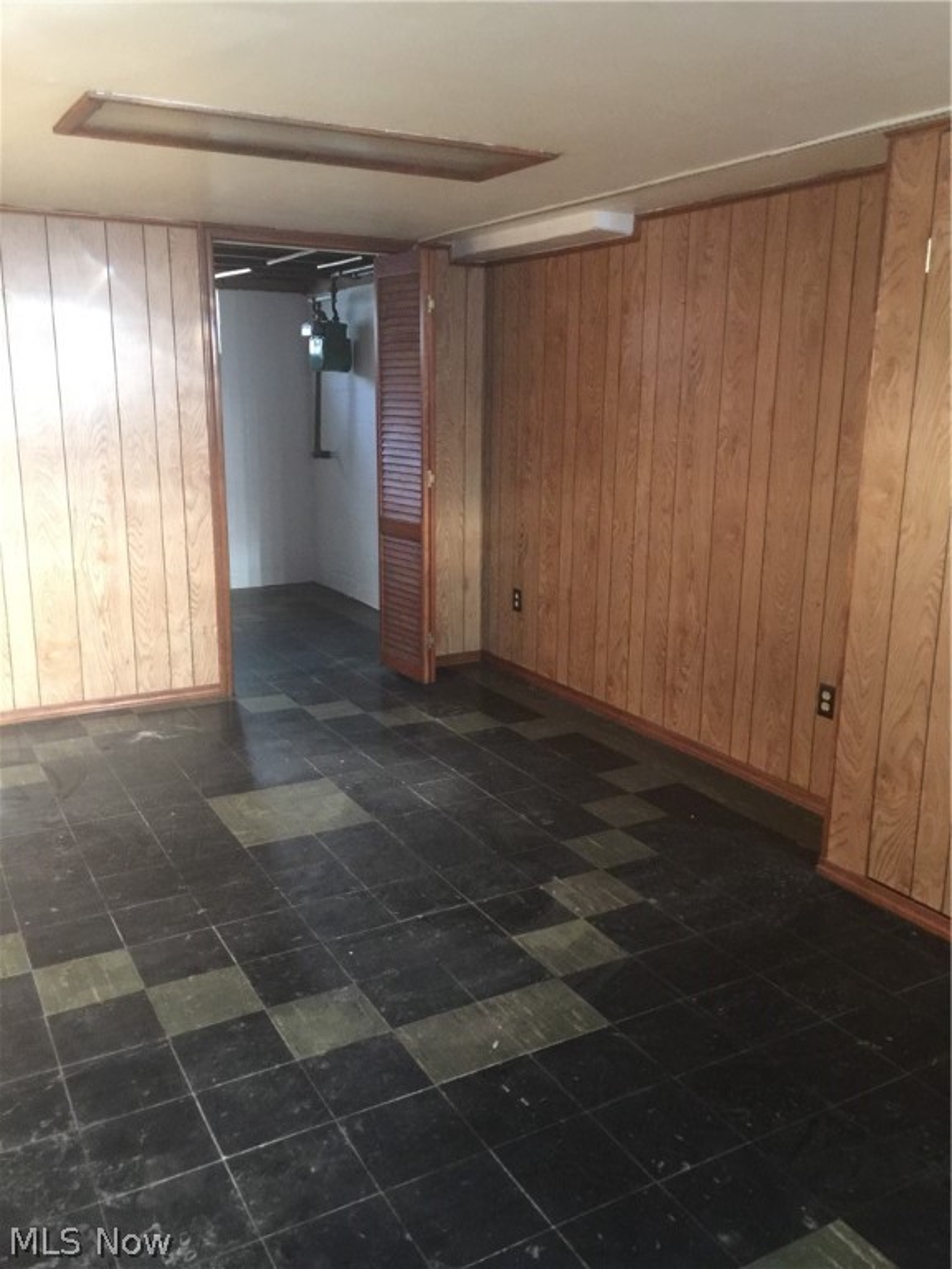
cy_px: 634
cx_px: 476
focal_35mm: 29
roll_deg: +0.2
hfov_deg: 48.2
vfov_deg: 61.7
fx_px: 1063
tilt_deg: -12.2
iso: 100
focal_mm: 4.15
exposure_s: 1/4
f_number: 2.2
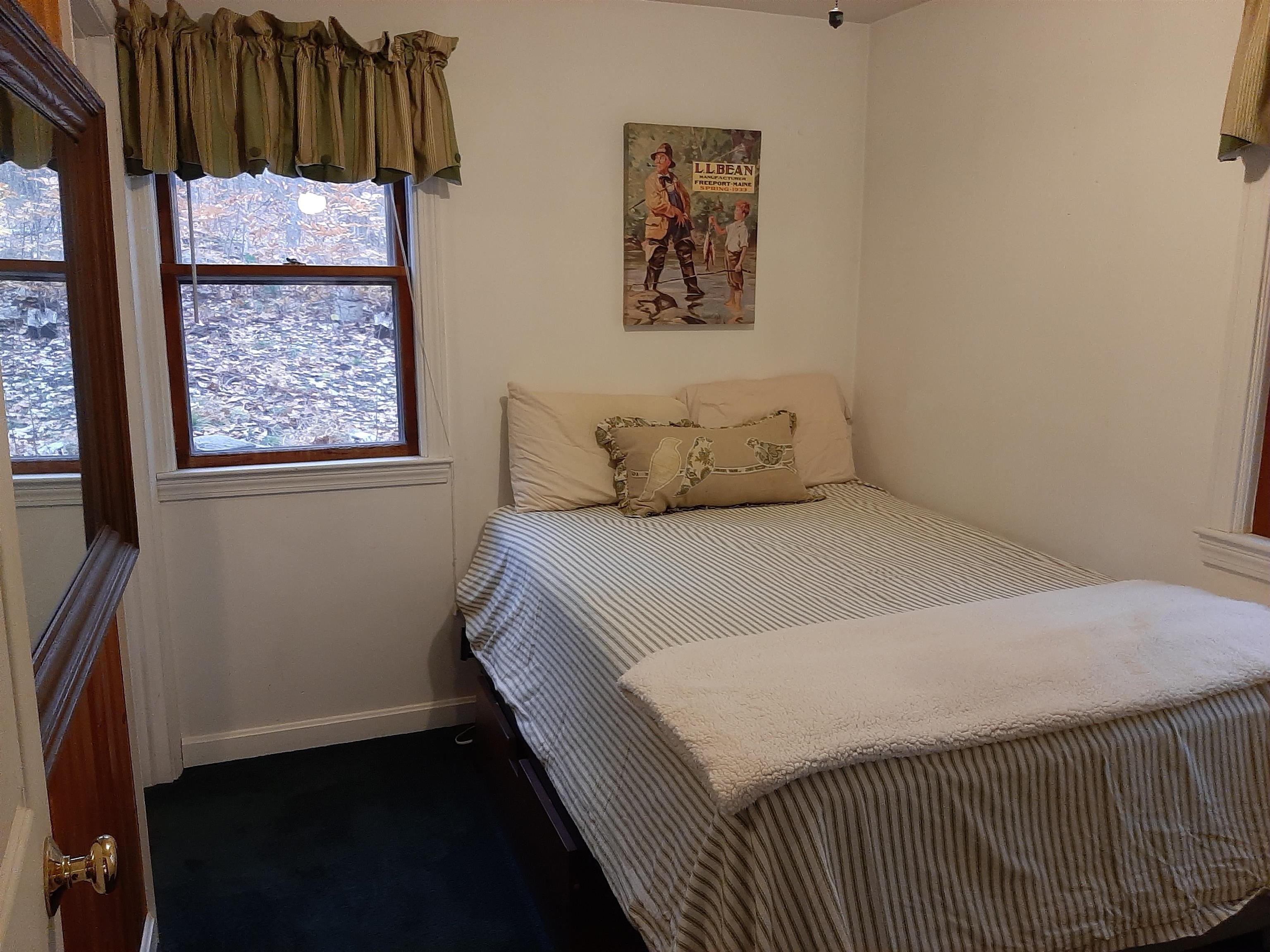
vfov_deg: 53.1
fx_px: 954
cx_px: 635
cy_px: 476
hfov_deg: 67.3
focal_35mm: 26
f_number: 1.7
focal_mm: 3.93
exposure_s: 1/60
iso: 200
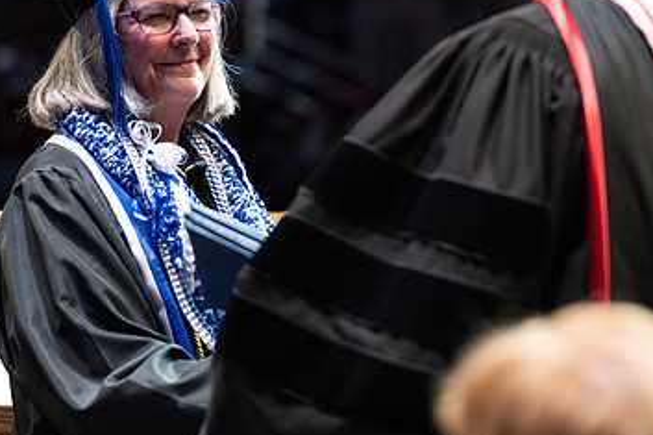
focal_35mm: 218
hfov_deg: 9.4
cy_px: 42
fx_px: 3952
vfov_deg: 6.3
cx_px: 293
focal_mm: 105
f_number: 3.2
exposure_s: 1/400
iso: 2500
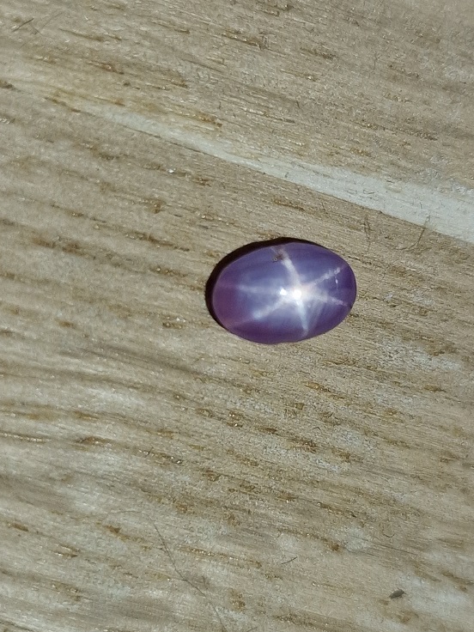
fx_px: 456
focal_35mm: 25
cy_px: 343
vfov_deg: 69.3
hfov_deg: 54.9
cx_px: 237
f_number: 1.8
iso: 50
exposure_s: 1/563
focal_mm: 6.4
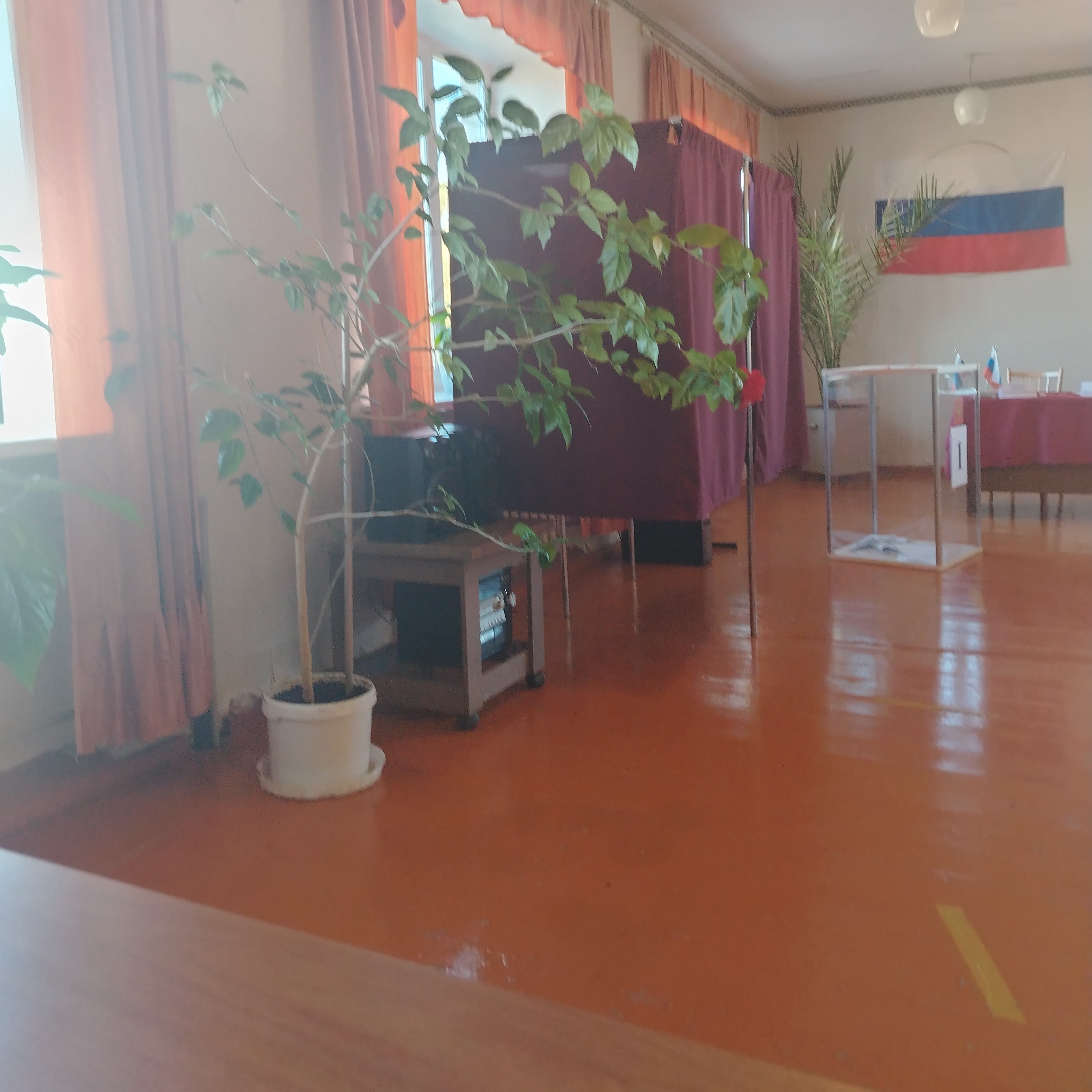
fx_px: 1035
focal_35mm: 29
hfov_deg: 55.6
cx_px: 533
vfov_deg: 55.1
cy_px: 423
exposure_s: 1/50
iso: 503
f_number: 1.75
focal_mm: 5.25
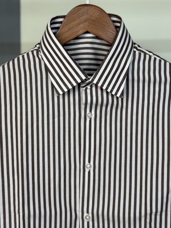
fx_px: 316
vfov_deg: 39.7
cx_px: 86
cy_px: 114
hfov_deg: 30.3
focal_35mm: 48
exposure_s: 1/182
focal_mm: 6.76
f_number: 1.78
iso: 50
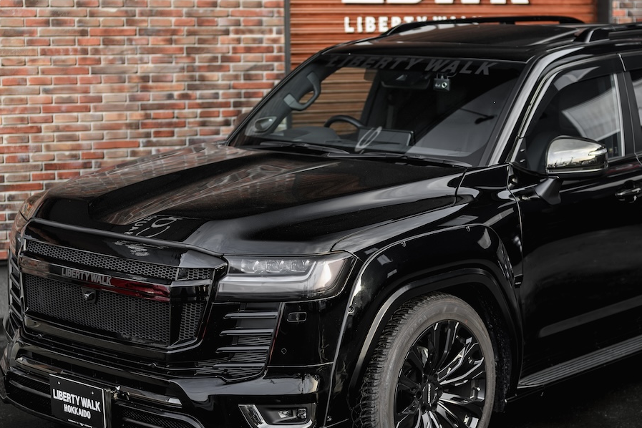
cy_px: 229
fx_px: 1391
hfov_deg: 25.9
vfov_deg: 17.5
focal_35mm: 78
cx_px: 384
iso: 100
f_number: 1.8
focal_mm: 50
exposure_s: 1/200
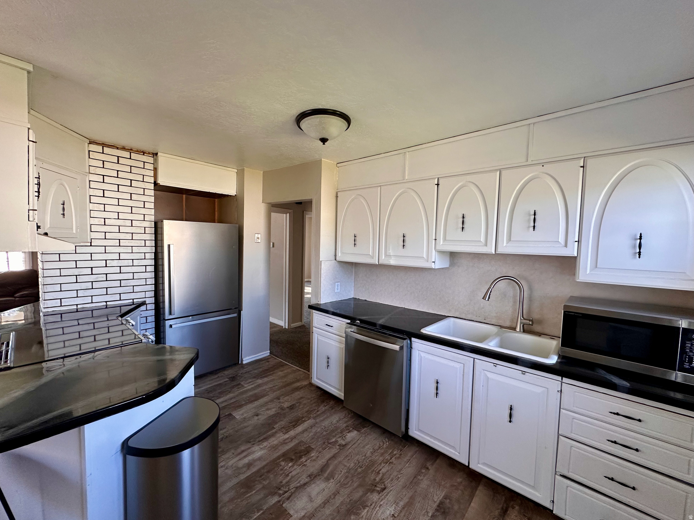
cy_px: 260
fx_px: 281
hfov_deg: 102.1
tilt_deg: -4.0
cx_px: 347
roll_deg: -2.7
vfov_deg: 85.7
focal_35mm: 14
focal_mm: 2.22
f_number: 2.2
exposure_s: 1/99
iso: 160
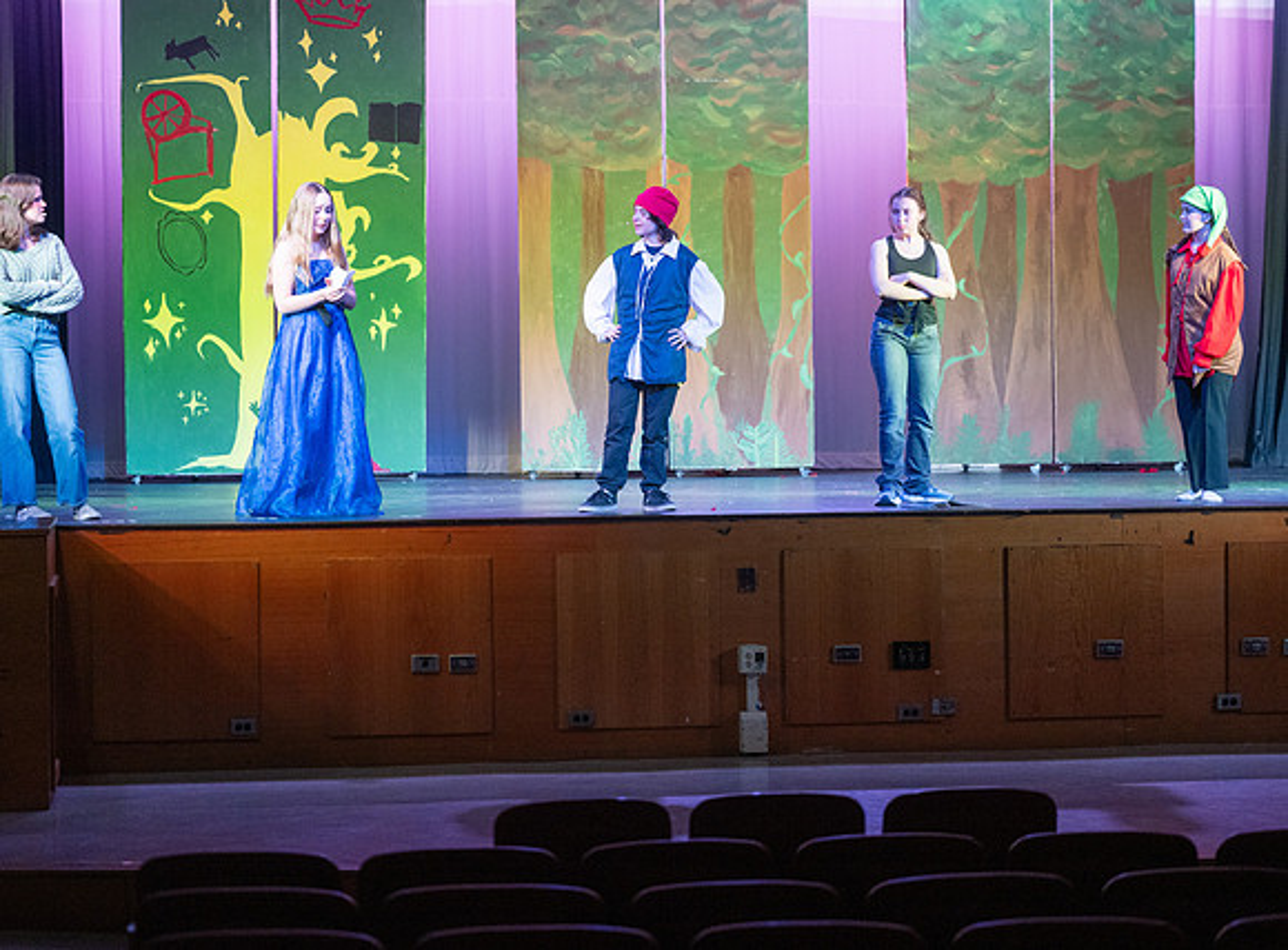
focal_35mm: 93
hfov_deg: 21.2
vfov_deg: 15.7
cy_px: 430
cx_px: 622
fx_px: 3449
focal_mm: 77
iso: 1400
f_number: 2.8
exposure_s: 1/400
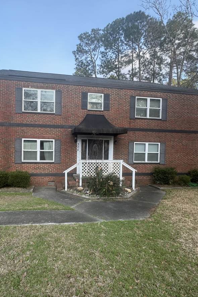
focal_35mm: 21
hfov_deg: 59.1
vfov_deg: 81.2
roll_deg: -1.1
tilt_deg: -2.8
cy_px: 155
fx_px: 173
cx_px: 81
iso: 40
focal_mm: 2.22
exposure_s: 1/136
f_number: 2.2
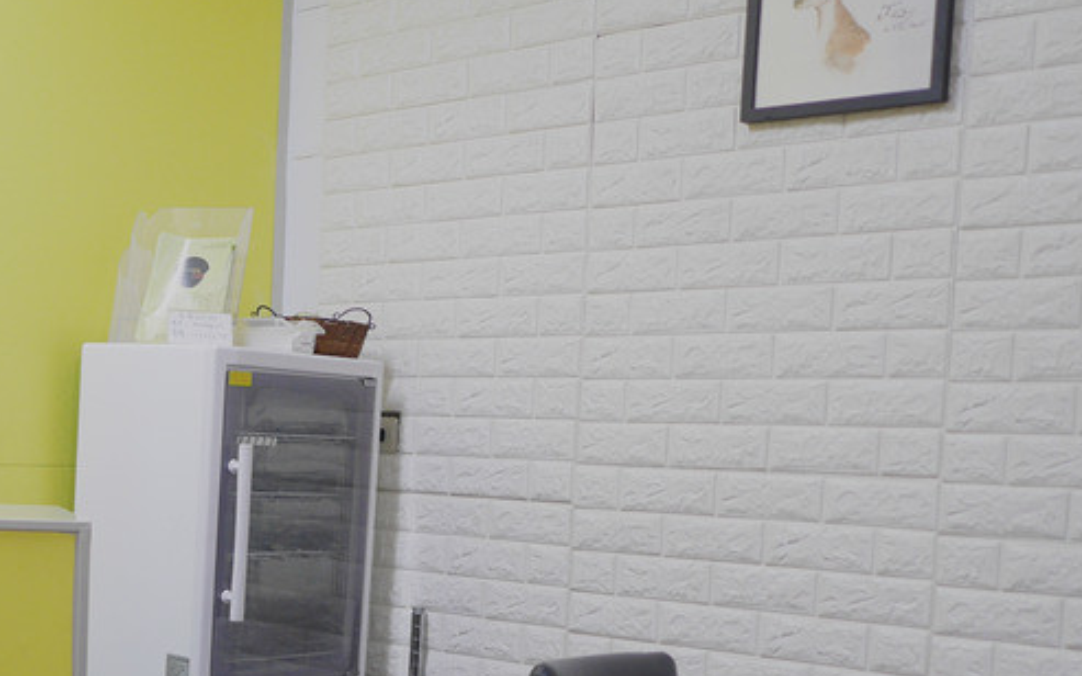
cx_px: 198
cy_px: 552
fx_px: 1710
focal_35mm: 58
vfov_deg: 22.0
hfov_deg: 33.9
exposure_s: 1/80
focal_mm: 15
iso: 200
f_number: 1.7
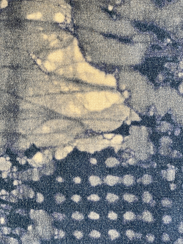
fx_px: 367
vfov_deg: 36.8
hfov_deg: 28.0
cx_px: 92
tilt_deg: -17.7
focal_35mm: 52
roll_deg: -1.1
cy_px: 122
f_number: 2
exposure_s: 1/122
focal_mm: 6
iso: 25
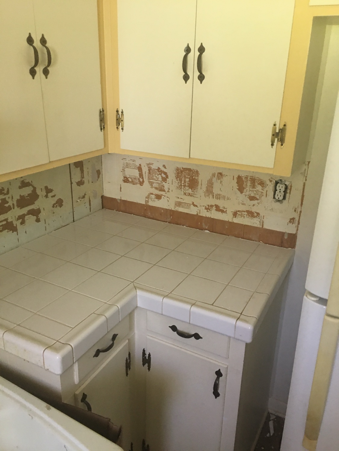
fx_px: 379
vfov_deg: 61.7
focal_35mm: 29
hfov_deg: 48.2
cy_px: 226
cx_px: 170
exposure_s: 1/15
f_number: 2.2
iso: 64
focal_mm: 4.15
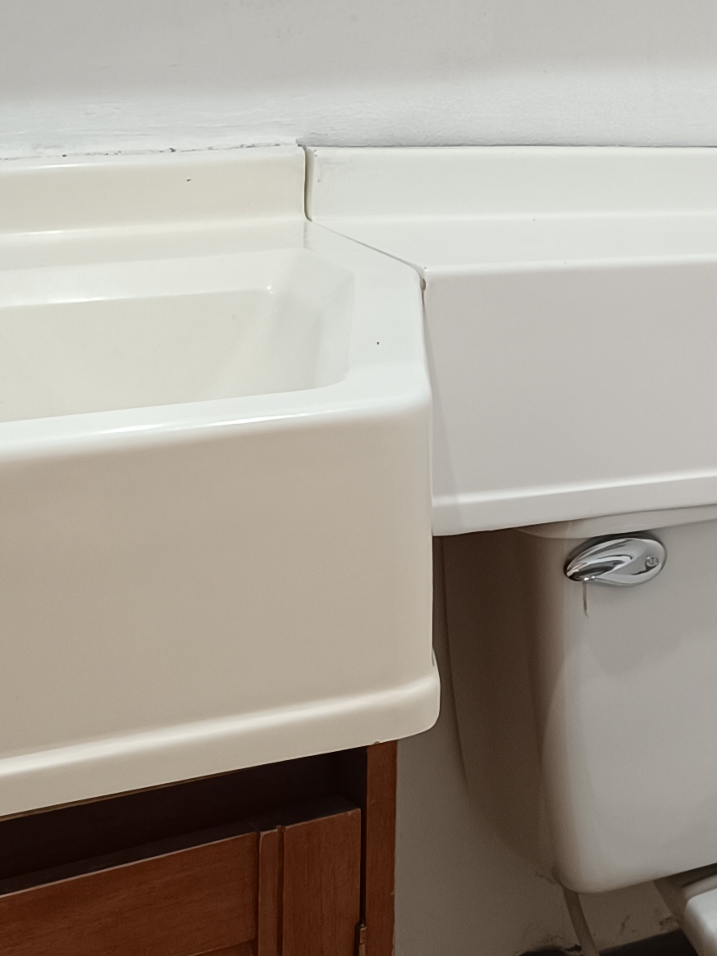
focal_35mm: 84
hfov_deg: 17.0
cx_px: 794
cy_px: 57
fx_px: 2321
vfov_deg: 22.6
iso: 772
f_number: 1.65
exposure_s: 1/60
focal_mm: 6.14
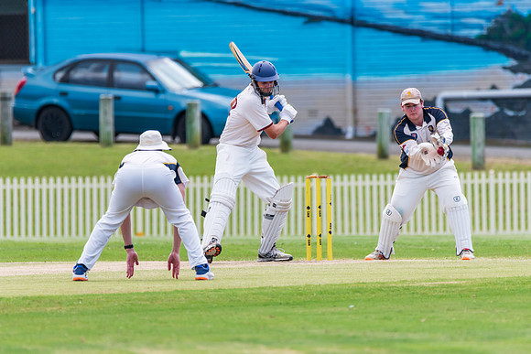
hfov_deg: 2.9
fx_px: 10502
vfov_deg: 1.9
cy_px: 192
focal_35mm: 712
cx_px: 263
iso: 640
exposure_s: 1/1250
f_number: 6.3
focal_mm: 600
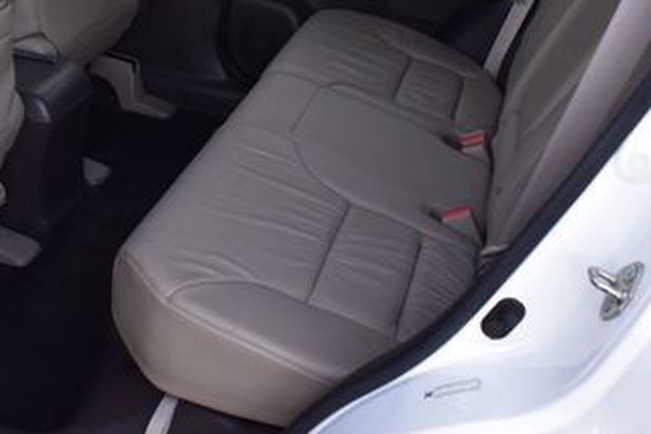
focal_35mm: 54
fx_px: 976
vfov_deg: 24.7
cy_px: 92
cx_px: 189
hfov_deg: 36.3
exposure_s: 1/30
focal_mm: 18
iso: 400
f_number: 7.1
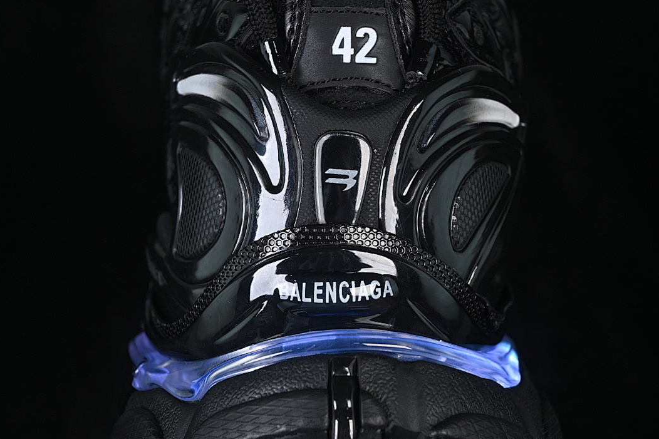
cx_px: 335
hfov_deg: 26.3
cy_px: 223
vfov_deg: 17.7
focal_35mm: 77
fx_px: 1409
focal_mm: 50
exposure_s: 1/50
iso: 160
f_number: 6.3
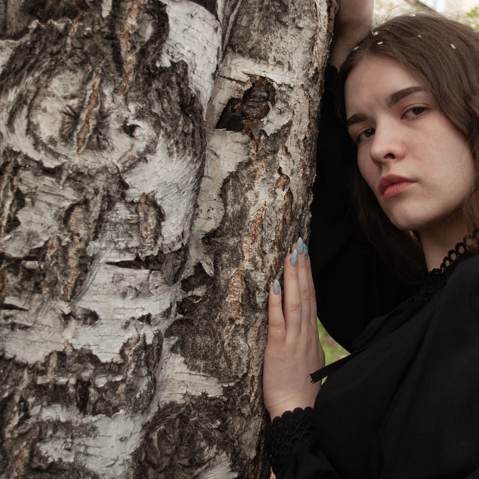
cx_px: 280
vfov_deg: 31.6
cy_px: 216
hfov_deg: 31.6
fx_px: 845
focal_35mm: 54
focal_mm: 22
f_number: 3.8
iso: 400
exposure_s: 1/320
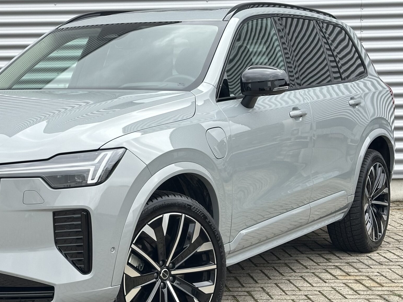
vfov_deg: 18.4
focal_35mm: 80
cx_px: 104
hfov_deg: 24.2
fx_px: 931
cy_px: 163
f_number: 1.78
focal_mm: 6.86
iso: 64
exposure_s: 1/903
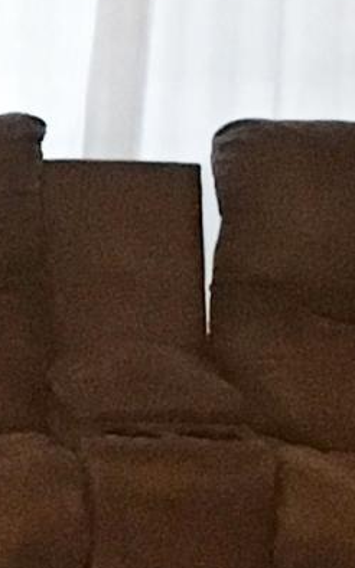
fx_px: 3625
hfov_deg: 5.6
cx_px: 26
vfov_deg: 9.0
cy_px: 309
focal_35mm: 234
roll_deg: -3.1
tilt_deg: -7.3
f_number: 2.2
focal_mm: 4.15
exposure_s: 1/15
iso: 320
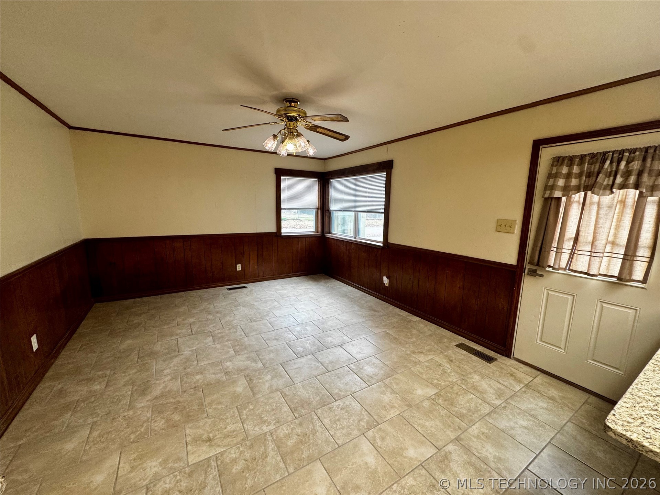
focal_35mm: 14
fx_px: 267
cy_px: 248
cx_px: 330
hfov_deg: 102.1
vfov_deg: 85.7
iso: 200
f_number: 2.2
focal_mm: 2.22
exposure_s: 1/120
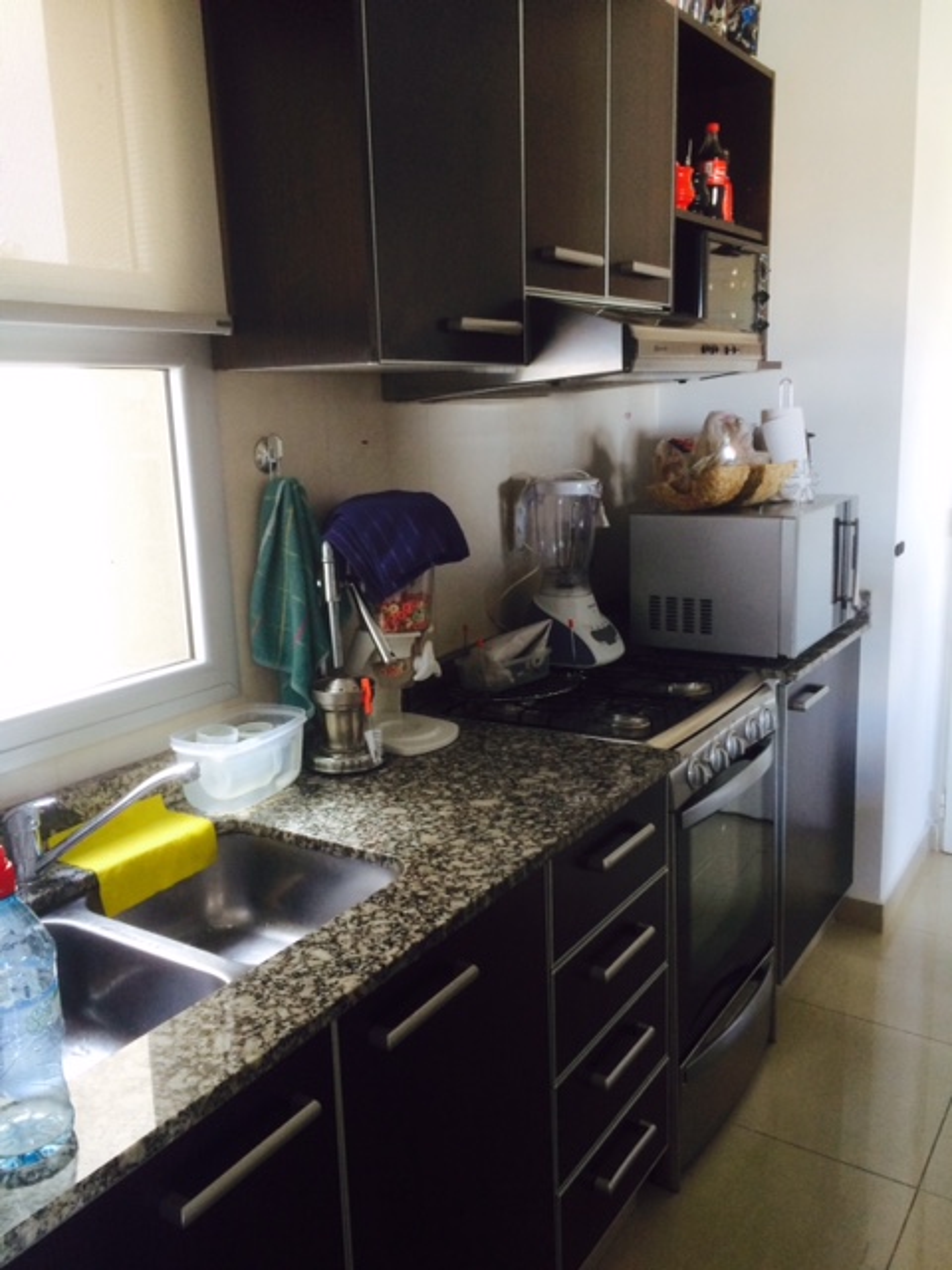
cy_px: 635
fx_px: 1063
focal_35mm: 29
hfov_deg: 48.2
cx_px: 476
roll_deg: +3.0
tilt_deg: -13.5
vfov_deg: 61.7
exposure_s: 1/30
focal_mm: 4.15
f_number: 2.2
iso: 100
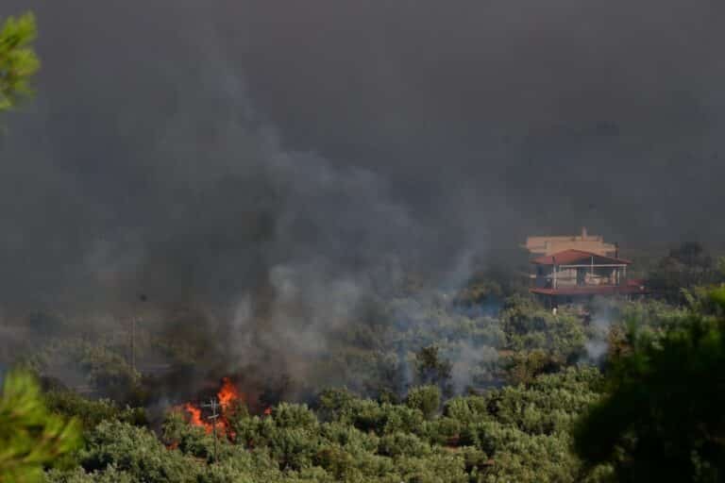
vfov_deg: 4.6
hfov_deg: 6.9
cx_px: 362
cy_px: 242
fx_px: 6041
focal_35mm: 300
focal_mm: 200
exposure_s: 1/1600
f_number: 14
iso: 1000
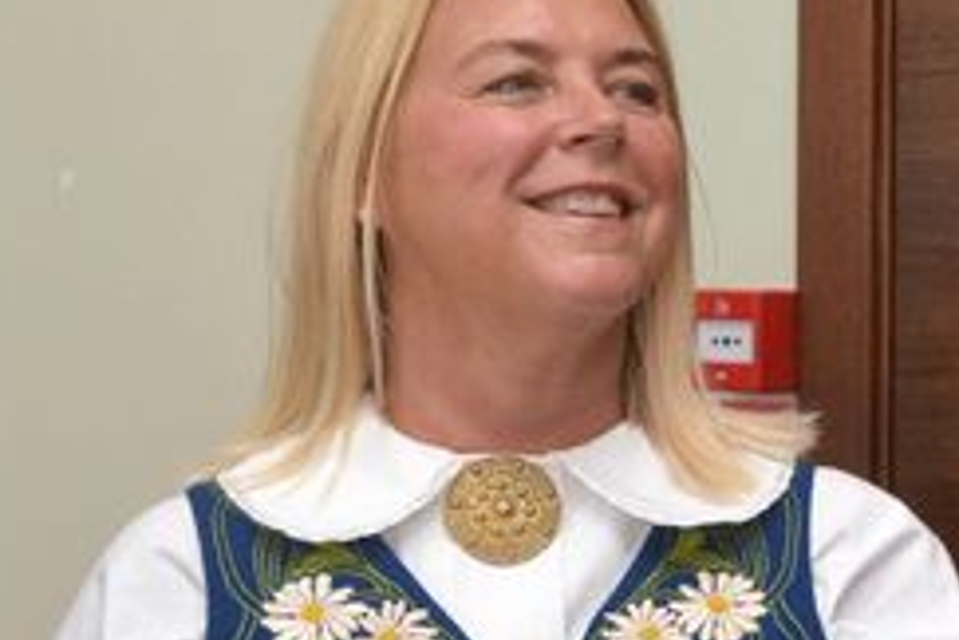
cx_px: 1247
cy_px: 399
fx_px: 3782
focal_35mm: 142
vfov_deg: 9.7
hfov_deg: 13.9
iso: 1600
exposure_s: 1/125
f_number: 9
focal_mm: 32
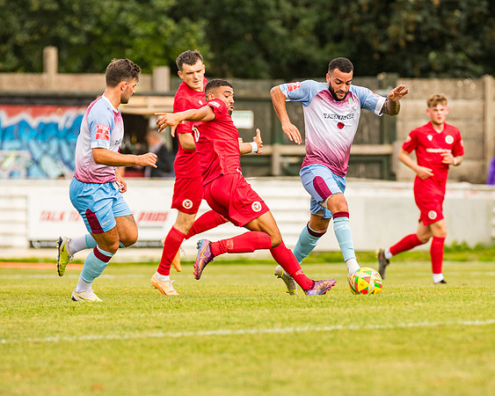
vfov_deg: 2.7
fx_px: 8412
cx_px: 281
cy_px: 207
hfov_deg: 3.4
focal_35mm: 574
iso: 640
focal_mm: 300
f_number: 4
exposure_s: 1/2500
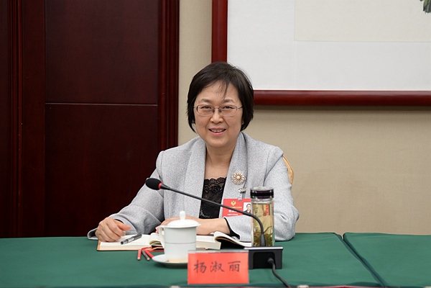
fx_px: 1197
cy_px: 144
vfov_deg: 13.7
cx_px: 216
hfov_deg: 20.4
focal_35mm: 100
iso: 1250
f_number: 4
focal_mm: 100
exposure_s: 1/200
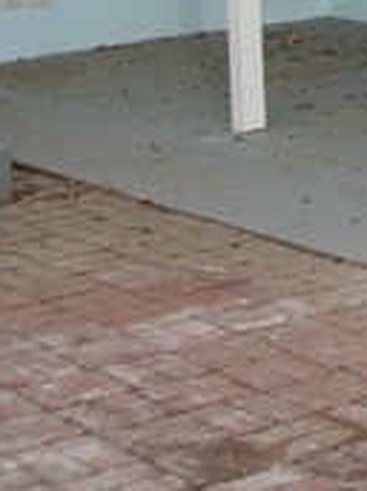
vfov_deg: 13.3
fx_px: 2010
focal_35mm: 142
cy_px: -187
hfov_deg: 9.4
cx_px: 843
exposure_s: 1/627
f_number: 2.8
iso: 64
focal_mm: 7.8
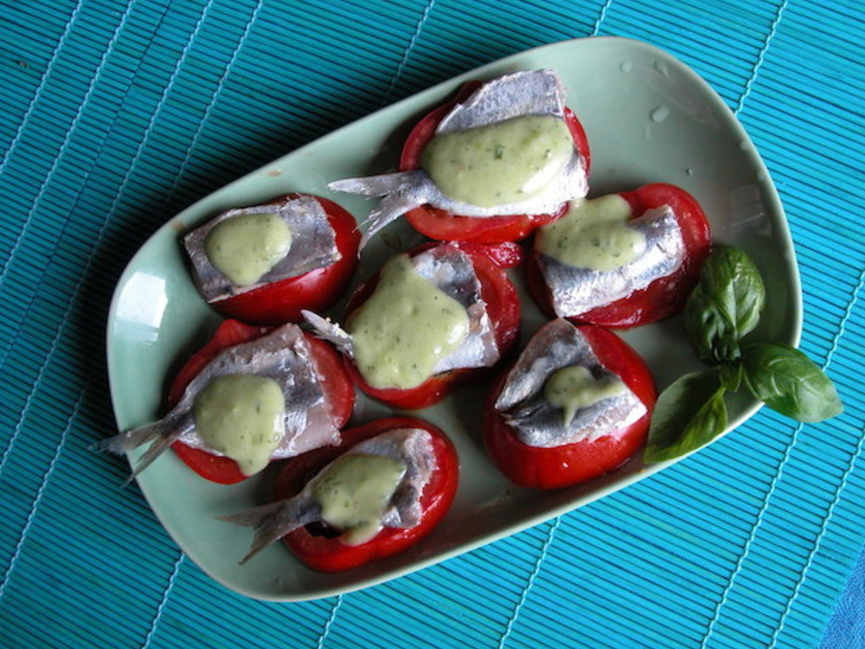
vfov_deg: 39.7
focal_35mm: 36
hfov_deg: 51.4
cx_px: 438
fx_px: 900
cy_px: 318
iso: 200
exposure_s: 1/109
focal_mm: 8.9
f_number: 4
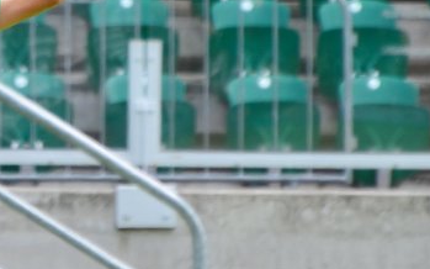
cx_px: -37
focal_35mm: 1064
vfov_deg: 1.2
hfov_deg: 2.0
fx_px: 12467
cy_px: 169
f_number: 5.6
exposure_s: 1/800
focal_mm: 270
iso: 250
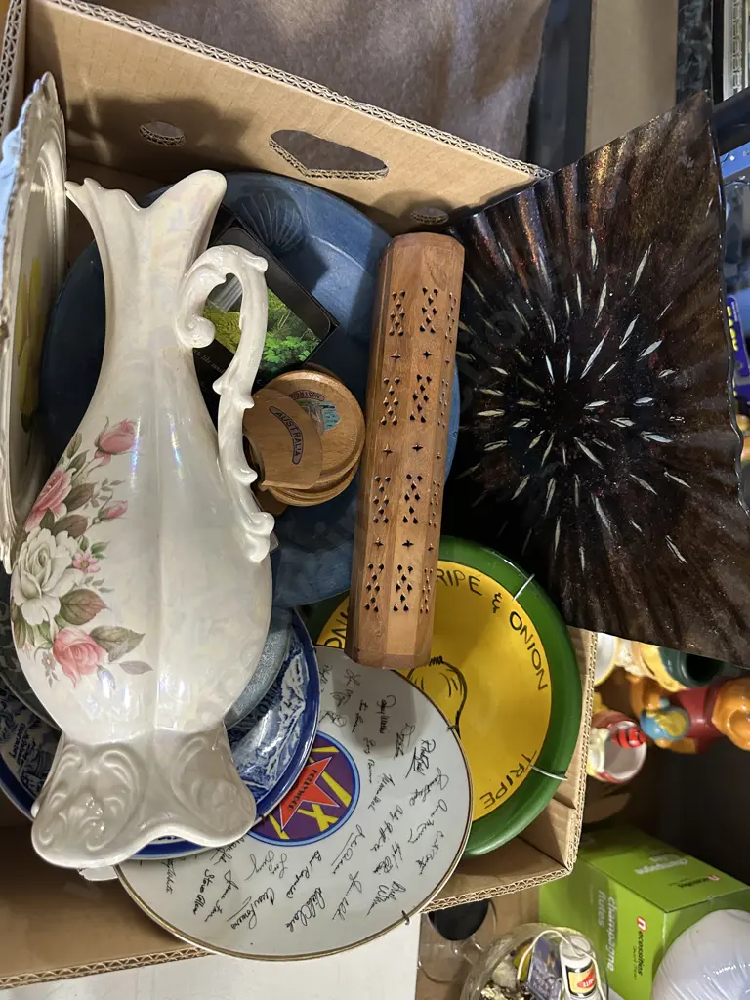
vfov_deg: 71.6
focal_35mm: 24
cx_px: 375
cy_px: 500
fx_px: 693
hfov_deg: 56.8
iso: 640
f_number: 1.78
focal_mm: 6.86
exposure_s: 1/50
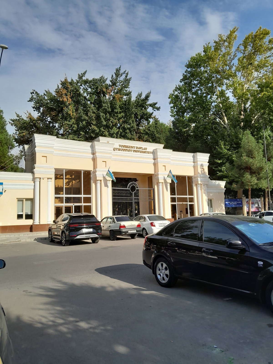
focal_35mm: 26
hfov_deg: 53.1
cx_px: 136
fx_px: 273
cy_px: 182
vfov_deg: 67.3
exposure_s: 1/674
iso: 40
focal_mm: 3.98
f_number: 1.8
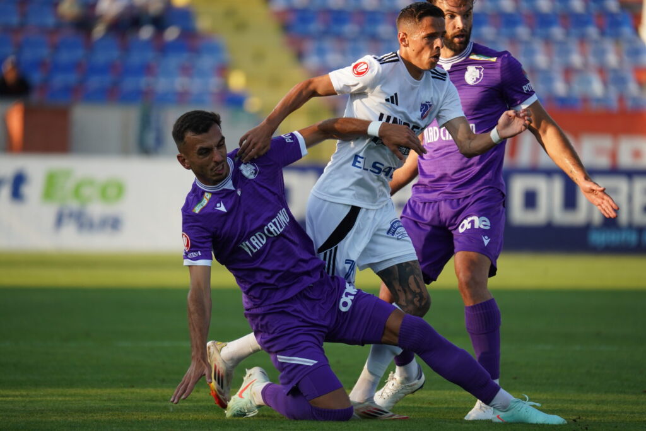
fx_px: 10767
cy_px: 216
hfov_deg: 3.4
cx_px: 323
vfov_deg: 2.3
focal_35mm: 600
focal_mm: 600
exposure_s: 1/1000
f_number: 6.3
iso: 800
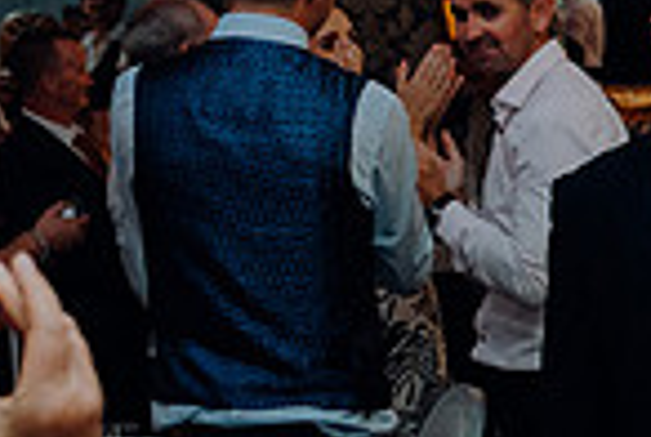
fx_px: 2229
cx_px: 963
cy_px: 444
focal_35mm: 123
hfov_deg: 15.4
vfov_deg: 11.1
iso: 2500
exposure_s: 1/160
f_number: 3.5
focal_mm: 31
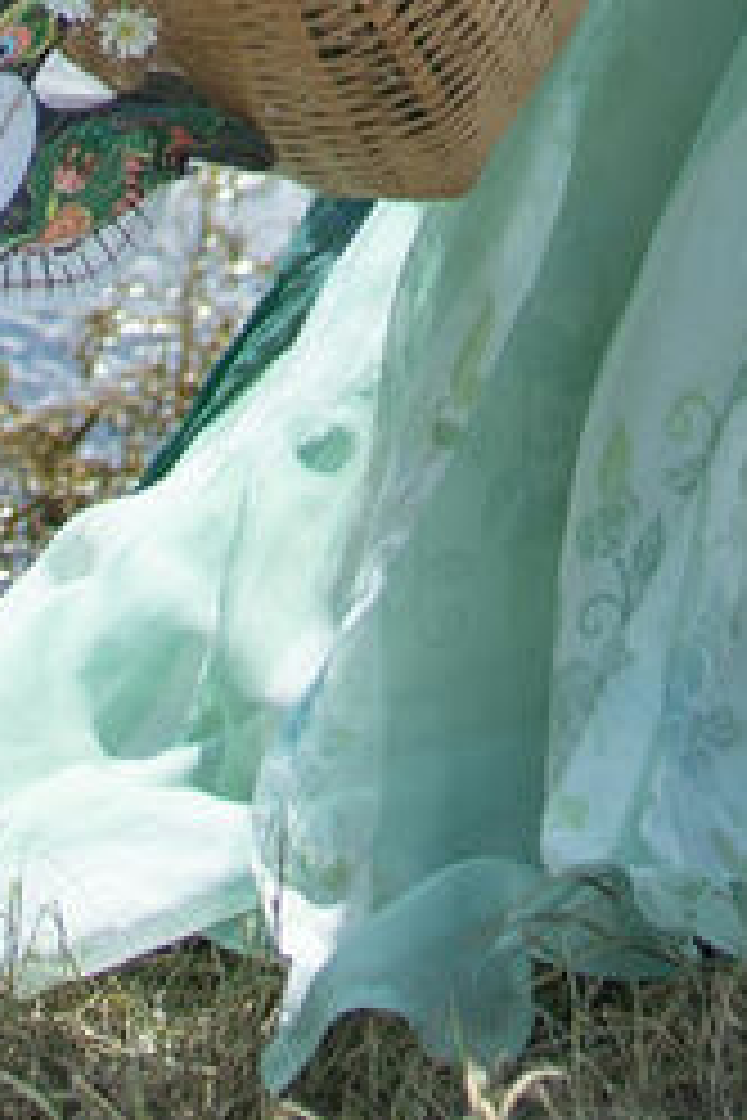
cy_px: -2035
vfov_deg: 4.5
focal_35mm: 443
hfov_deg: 3.1
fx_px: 13787
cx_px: 72
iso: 100
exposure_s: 1/1250
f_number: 2.8
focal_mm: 70
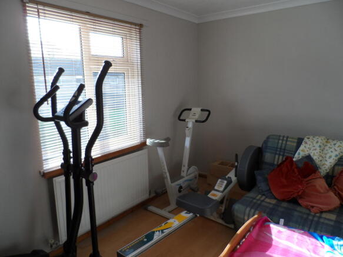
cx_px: 172
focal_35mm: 24
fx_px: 238
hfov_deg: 71.6
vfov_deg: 56.8
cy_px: 128
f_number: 3.2
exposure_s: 1/90
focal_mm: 4
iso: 80
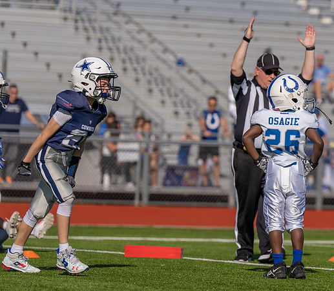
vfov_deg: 6.3
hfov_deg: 7.2
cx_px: 291
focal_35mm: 257
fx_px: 2634
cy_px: 118
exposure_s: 1/3200
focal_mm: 155
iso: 160
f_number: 3.2
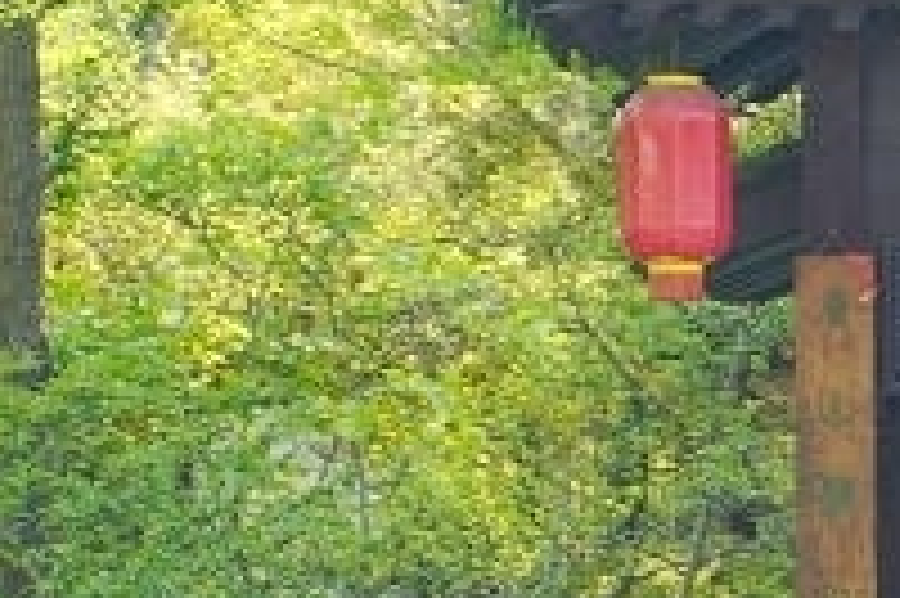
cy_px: 229
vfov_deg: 3.0
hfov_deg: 4.4
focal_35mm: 451
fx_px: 11265
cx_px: 2624
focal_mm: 75
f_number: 4
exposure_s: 1/80
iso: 100
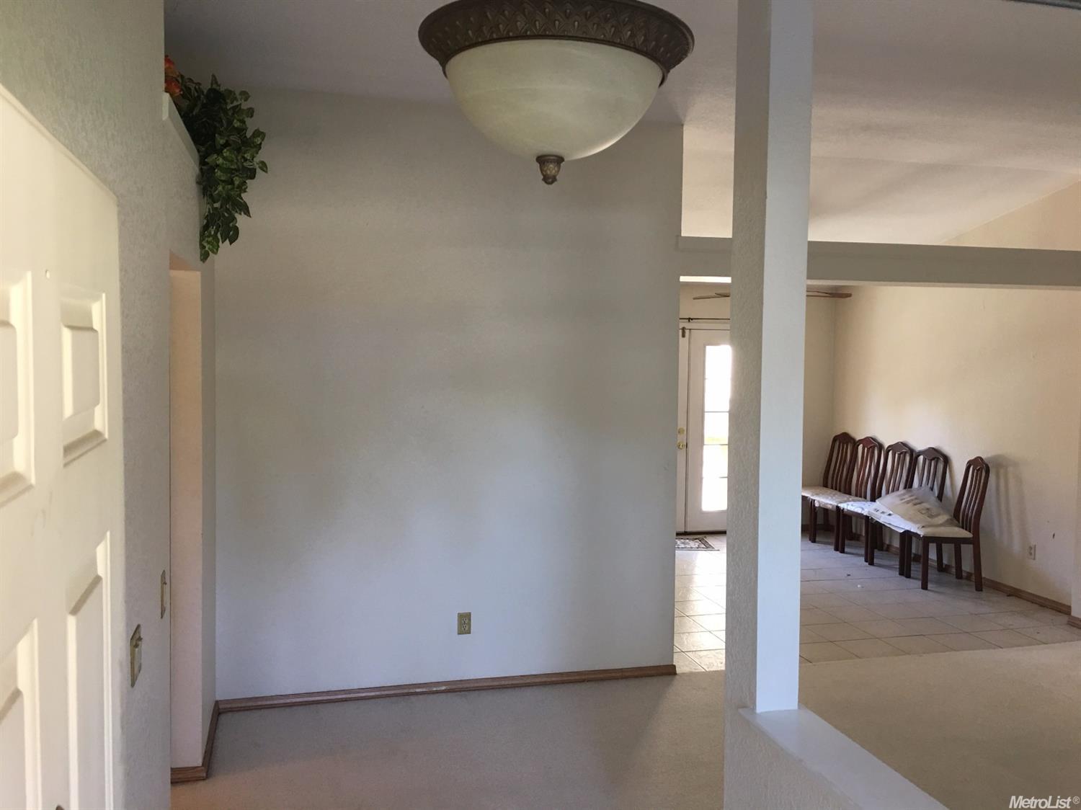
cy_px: 405
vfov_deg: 48.2
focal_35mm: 29
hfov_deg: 61.7
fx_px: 905
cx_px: 540
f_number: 2.2
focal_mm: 4.15
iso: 40
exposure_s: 1/15
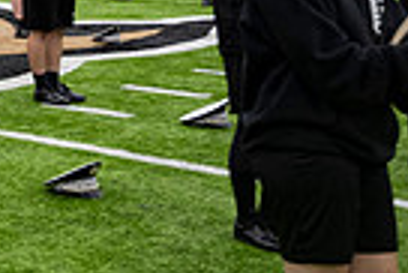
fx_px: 1157
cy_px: -32
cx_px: -306
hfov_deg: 16.9
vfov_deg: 13.2
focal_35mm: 102
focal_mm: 24
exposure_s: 1/200
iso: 320
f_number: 4
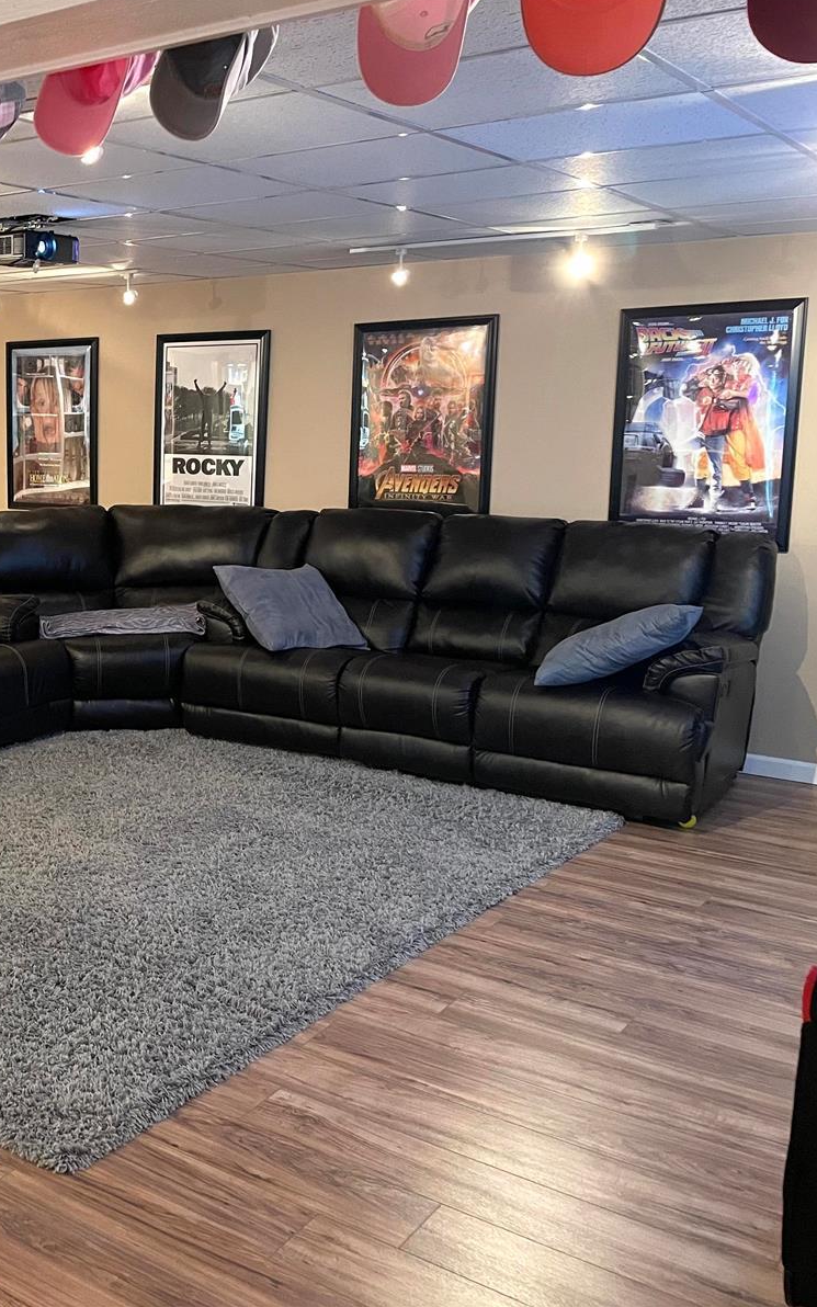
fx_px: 1318
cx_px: 2
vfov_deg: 52.7
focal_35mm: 37
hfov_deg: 31.8
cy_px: 650
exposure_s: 1/40
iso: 400
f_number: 1.6
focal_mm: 4.2
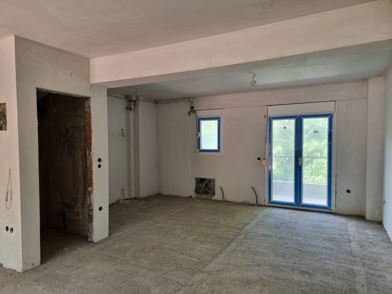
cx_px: 196
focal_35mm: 24
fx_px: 272
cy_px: 147
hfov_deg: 71.6
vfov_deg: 56.8
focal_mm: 6.7
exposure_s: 1/120
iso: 125
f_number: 1.8
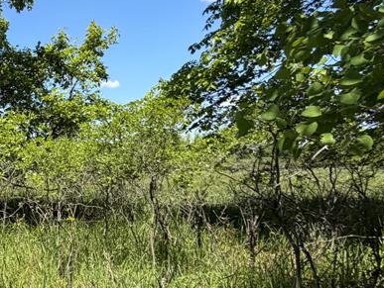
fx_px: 411
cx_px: -79
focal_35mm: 37
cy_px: 224
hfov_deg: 37.5
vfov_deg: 37.5
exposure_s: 1/770
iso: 40
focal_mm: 2.22
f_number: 2.2
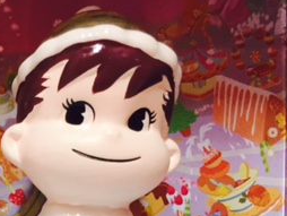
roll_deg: -1.8
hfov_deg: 24.4
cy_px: 258
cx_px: -49
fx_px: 606
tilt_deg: -1.2
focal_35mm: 73
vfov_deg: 19.1
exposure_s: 1/33
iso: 100
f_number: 2.2
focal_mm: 4.15
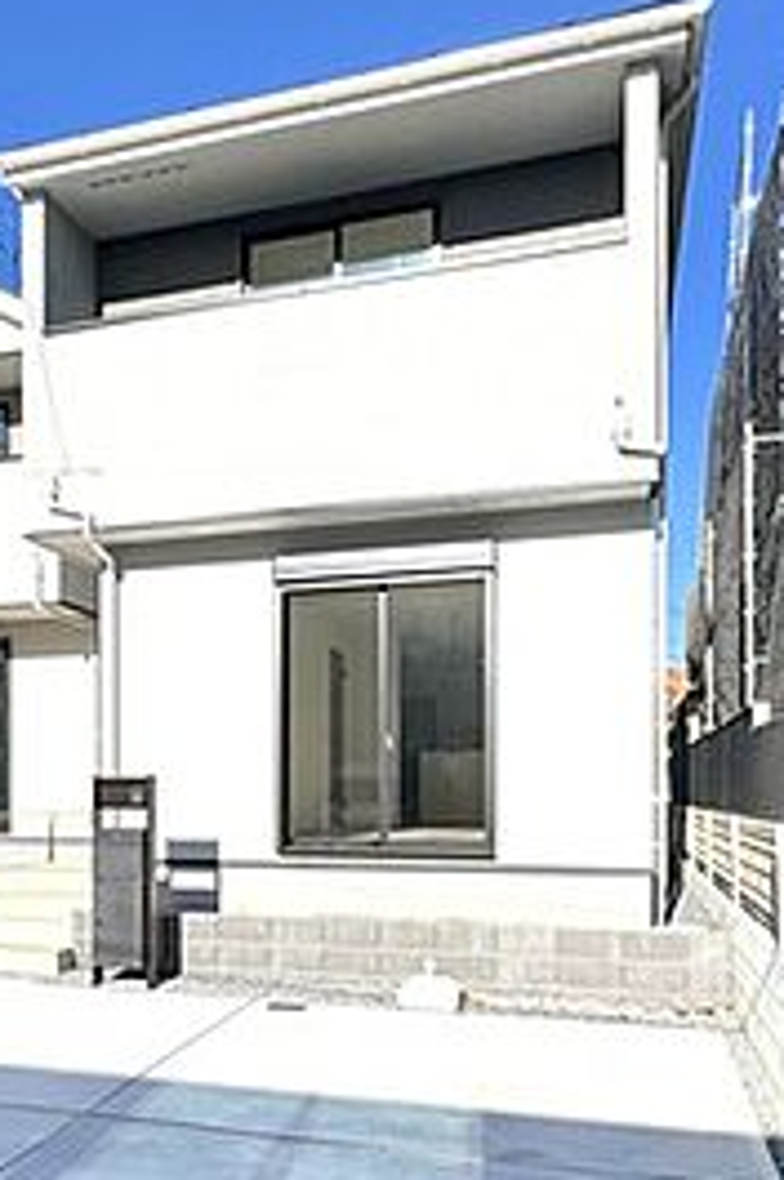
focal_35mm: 33
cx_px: 241
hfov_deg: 39.2
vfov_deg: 55.9
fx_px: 1081
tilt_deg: -0.8
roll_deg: +0.2
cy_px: 802
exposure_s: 1/3906
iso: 40
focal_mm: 2.22
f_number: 2.2
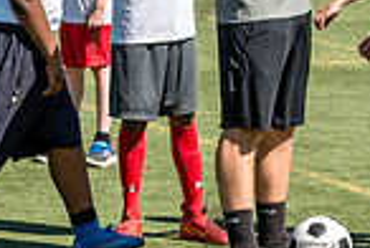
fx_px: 3574
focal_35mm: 347
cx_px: 277
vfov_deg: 4.0
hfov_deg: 5.9
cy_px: -102
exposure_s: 1/1250
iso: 200
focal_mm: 62
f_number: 4
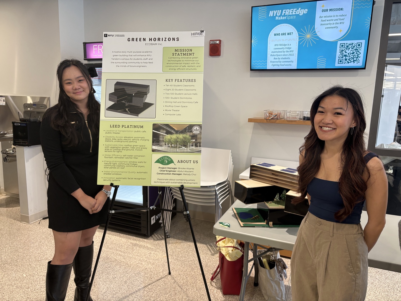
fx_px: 301
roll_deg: -1.2
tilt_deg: -10.0
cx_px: 200
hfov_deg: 67.3
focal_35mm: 26
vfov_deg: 53.1
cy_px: 150
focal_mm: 5.96
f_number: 1.6
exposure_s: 1/60
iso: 100
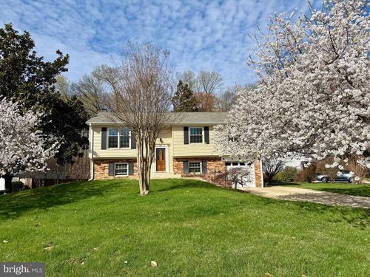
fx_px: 257
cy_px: 138
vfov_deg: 56.8
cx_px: 185
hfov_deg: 71.6
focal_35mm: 24
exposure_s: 1/6173
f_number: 1.78
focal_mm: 6.76
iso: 80
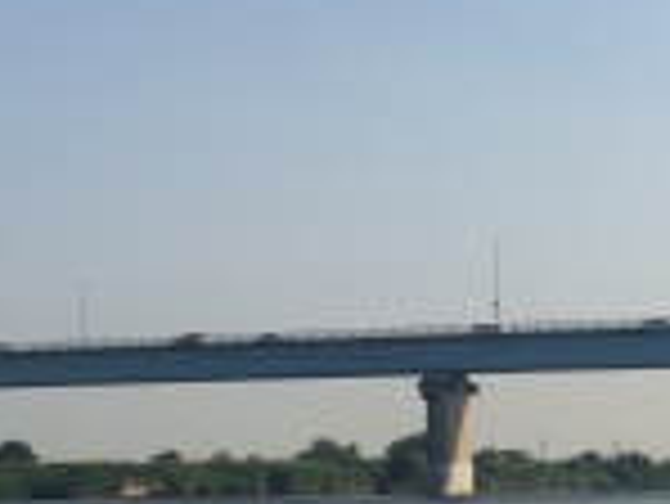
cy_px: 261
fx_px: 1743
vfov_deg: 16.4
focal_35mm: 90
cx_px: 499
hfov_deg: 21.6
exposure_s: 1/3425
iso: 40
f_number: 2.2
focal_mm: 4.12
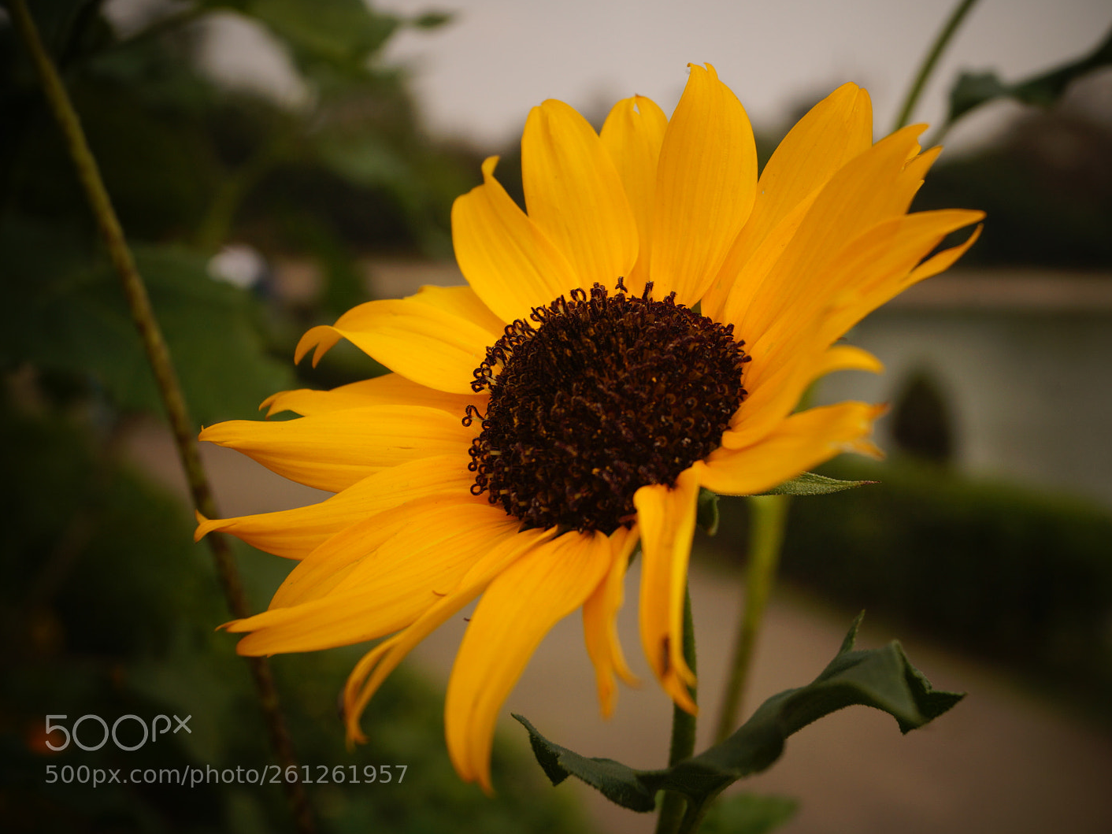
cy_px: 417
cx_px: 626
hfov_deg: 38.8
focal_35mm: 49
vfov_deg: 29.7
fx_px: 1574
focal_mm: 30
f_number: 9
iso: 100
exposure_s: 1/320
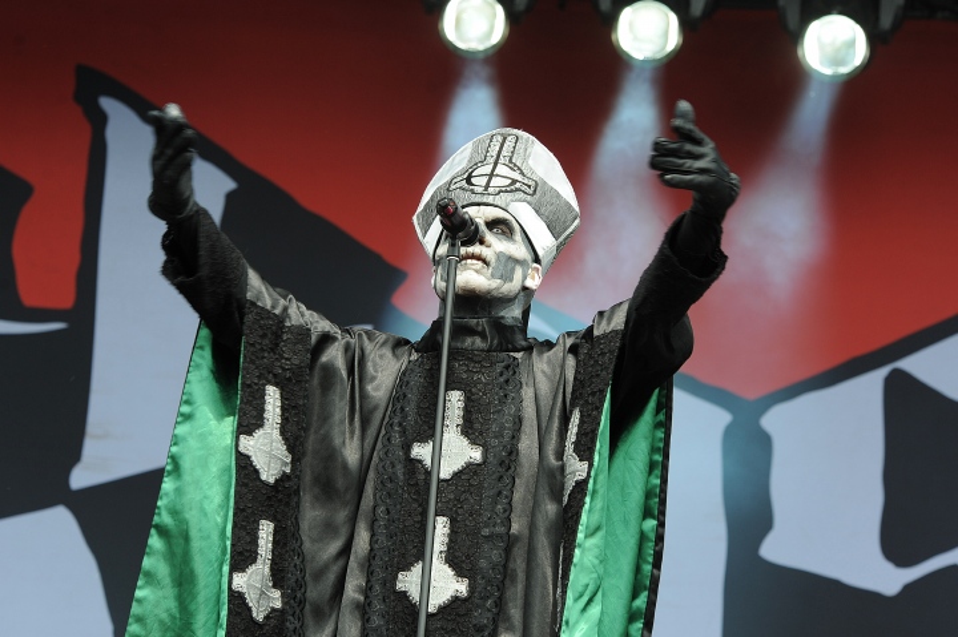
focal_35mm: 122
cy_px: 318
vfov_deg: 11.2
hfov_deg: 16.8
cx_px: 479
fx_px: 3244
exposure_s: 1/250
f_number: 8
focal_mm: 122
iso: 250
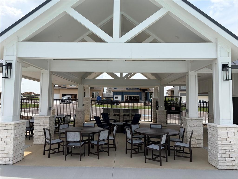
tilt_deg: +4.1
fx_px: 179
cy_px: 90
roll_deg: -1.1
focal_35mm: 26
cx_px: 119
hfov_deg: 67.3
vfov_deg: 53.1
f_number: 1.6
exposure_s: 1/5814
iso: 64
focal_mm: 5.96
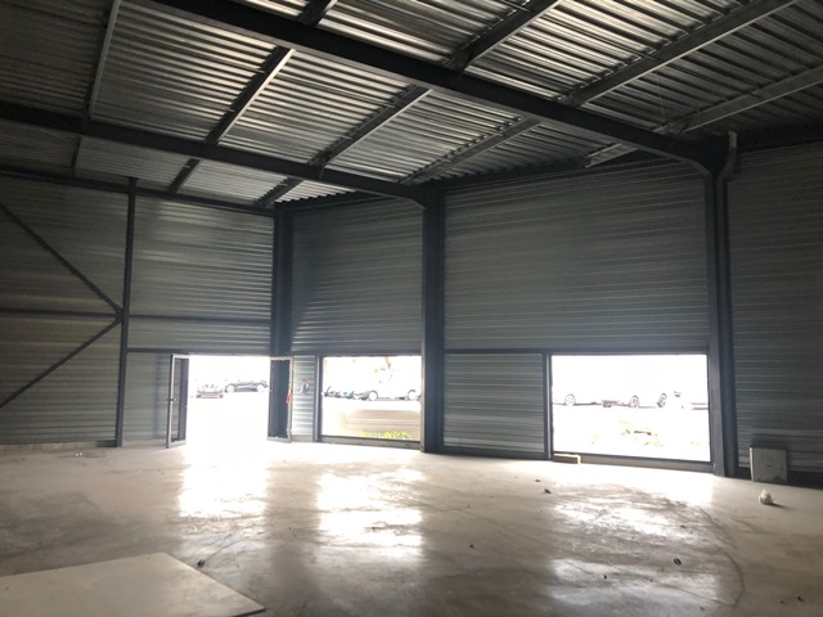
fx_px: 666
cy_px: 308
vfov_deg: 49.7
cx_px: 412
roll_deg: -1.0
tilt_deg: +6.6
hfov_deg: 63.4
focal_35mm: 28
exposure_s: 1/24
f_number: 1.8
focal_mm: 3.99
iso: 40
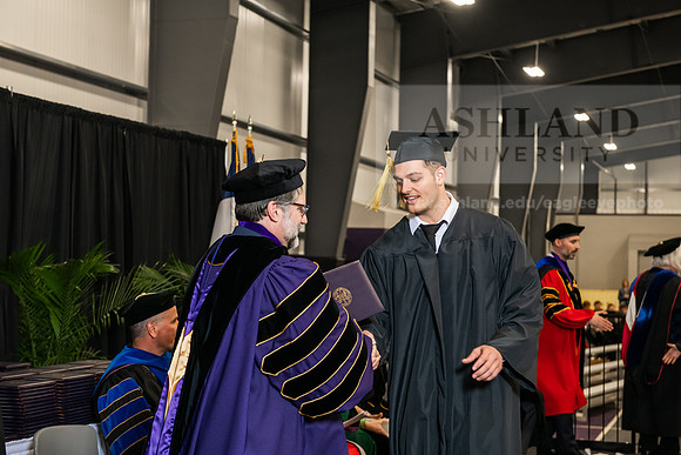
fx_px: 1173
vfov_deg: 21.9
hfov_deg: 32.4
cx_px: 340
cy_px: 228
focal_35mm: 62
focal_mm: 62
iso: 2500
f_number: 5
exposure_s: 1/200
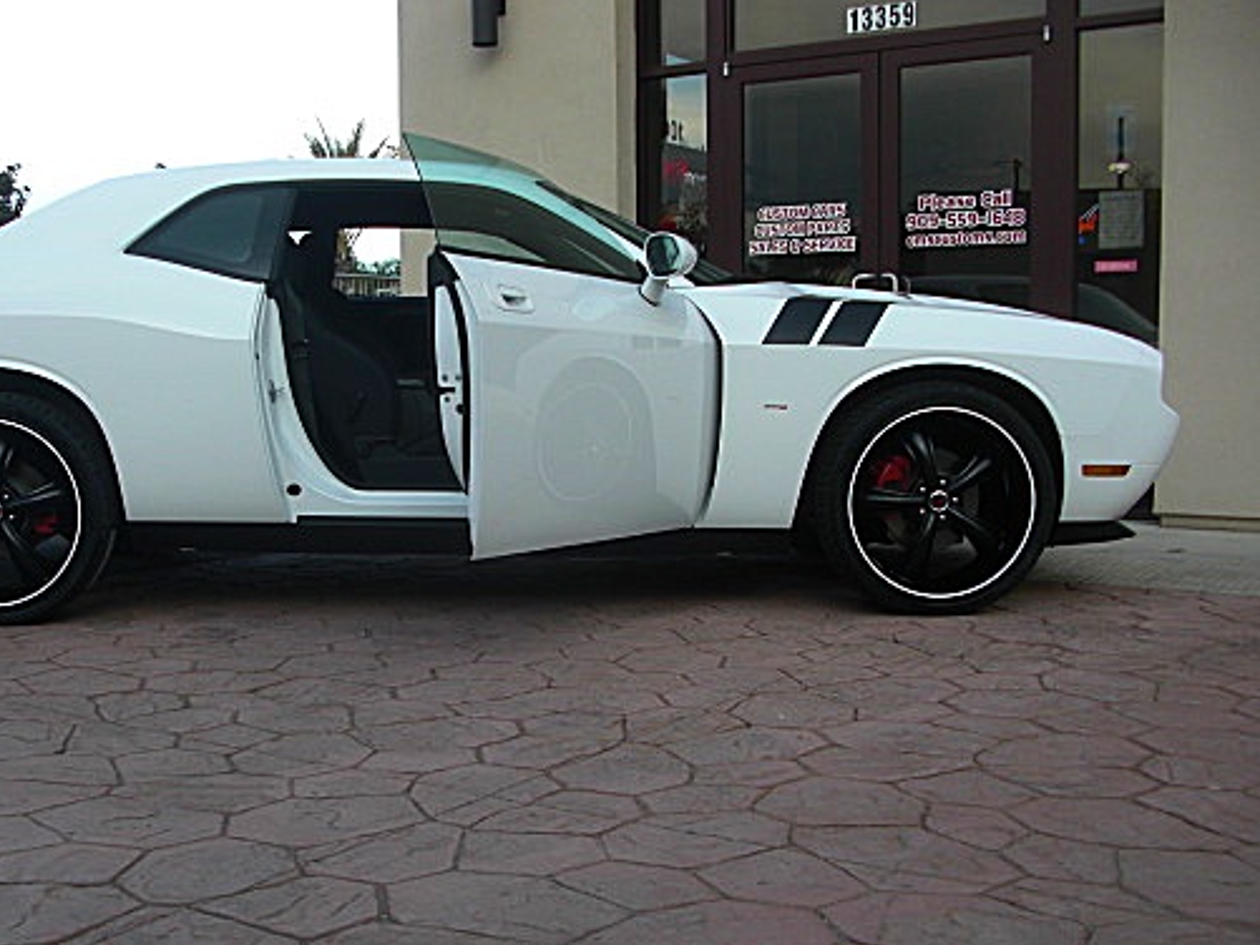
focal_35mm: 46
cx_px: 475
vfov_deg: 31.5
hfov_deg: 40.9
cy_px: 560
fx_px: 1675
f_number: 2.8
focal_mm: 6.3
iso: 50
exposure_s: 1/250
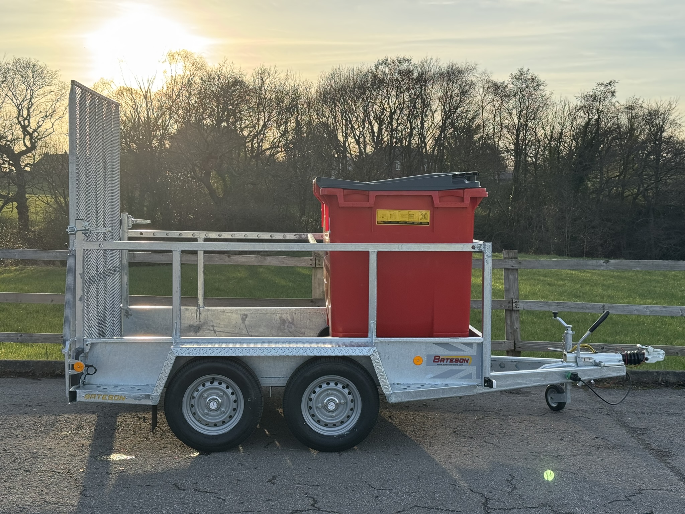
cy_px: 257
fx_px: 950
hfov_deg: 39.7
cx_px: 342
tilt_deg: -4.0
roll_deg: +1.1
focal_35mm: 48
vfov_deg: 30.3
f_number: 1.78
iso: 64
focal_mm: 6.76
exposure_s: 1/1724
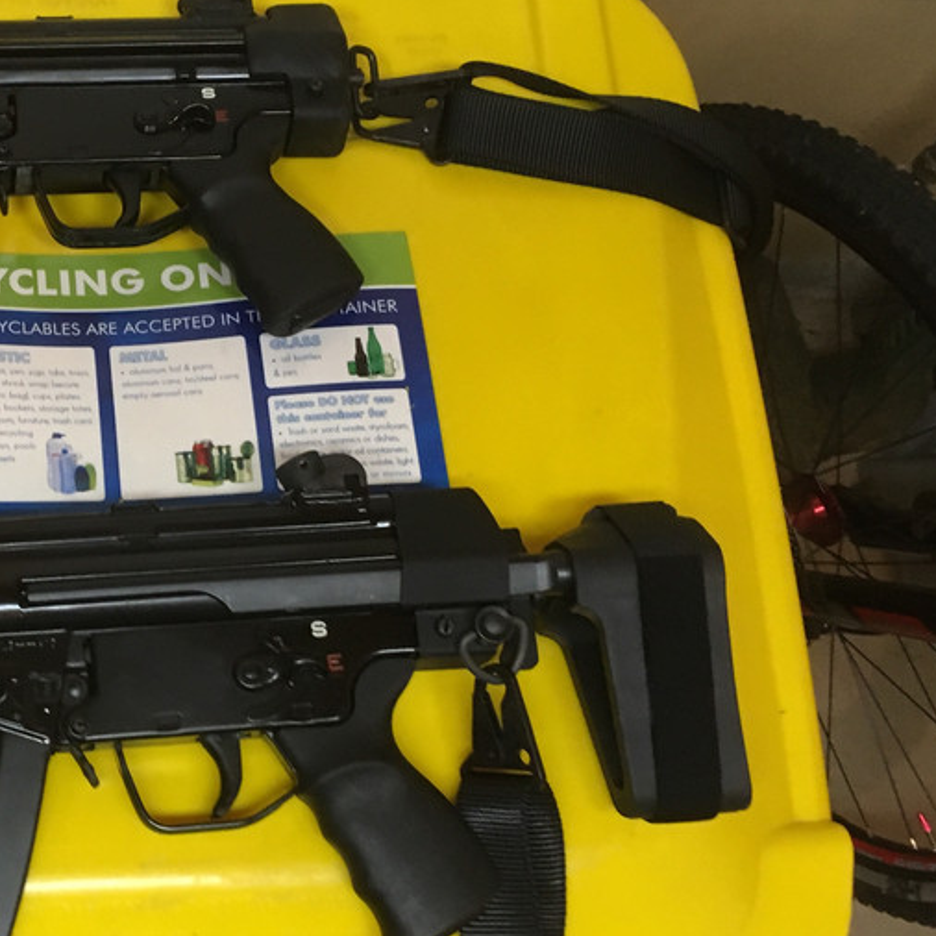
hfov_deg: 30.0
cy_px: 527
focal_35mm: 54
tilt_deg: -73.4
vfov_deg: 31.6
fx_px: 1652
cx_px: 55
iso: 160
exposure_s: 1/30
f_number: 2.2
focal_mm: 4.15
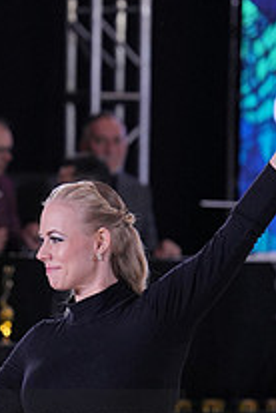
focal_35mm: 339
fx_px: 3898
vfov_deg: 6.1
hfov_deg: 4.0
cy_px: 457
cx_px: -89
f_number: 3.5
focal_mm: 121
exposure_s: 1/500
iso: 1600
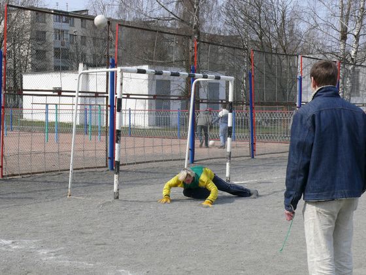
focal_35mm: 63
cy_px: 138
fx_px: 666
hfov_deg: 30.7
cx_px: 183
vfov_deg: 23.3
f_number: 5.6
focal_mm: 10.4
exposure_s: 1/400
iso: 100
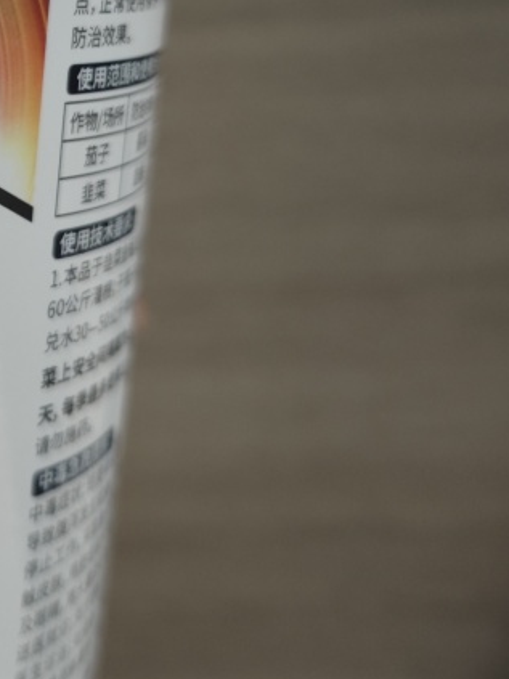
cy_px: 134
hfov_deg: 22.9
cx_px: -122
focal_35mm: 58
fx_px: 1138
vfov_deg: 32.3
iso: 800
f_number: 1.6
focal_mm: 6.55
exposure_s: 1/33.3
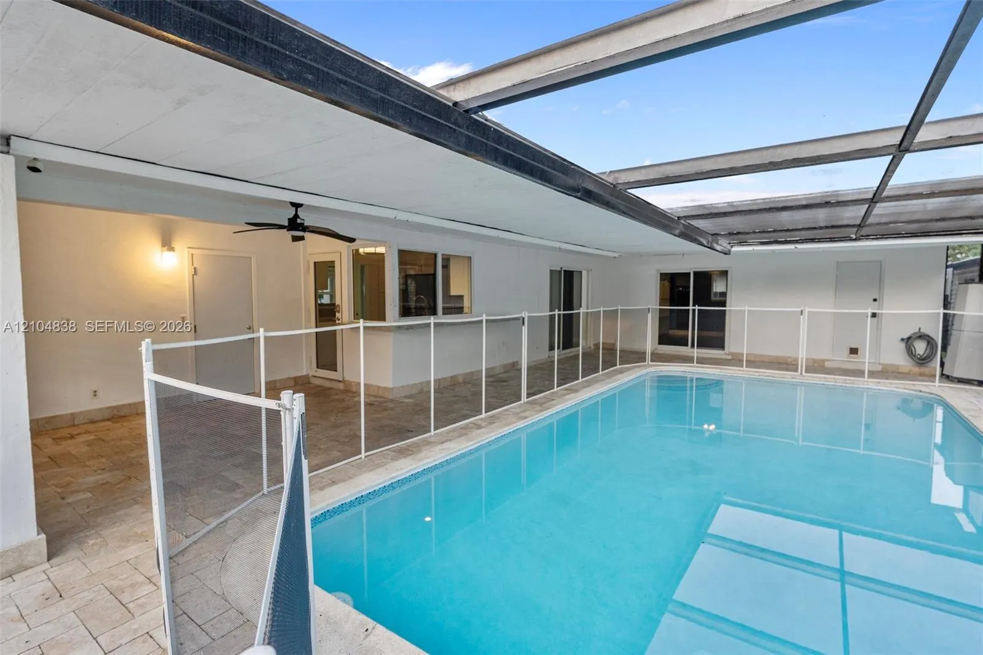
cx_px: 492
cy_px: 328
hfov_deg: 95.0
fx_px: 450
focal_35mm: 16
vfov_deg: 72.0
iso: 250
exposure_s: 1/60
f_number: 4
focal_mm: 11
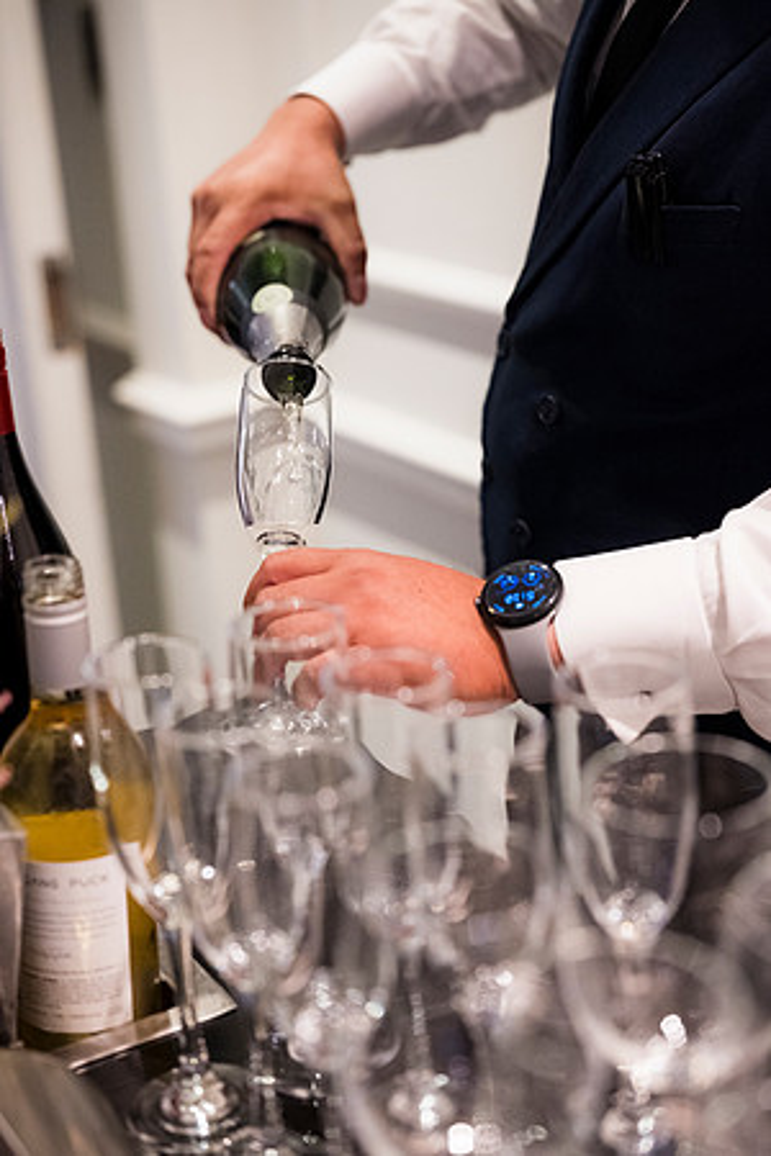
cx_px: 386
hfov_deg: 24.6
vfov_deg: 36.2
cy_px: 578
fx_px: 1767
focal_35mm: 55
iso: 2000
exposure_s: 1/200
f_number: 2.2
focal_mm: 55
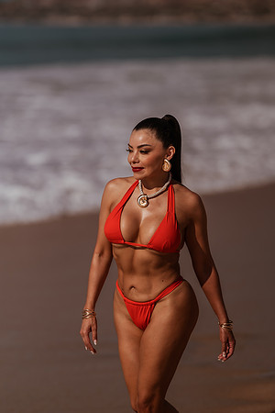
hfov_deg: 10.2
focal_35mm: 135
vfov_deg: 15.2
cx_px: 138
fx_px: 1547
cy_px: 206
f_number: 2.2
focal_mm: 135
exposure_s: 1/8000
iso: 50
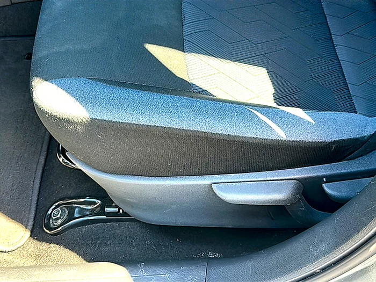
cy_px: 141
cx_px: 188
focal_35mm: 38
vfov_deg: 37.7
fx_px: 413
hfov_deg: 49.0
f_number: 1.78
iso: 125
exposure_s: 1/114
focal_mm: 6.86
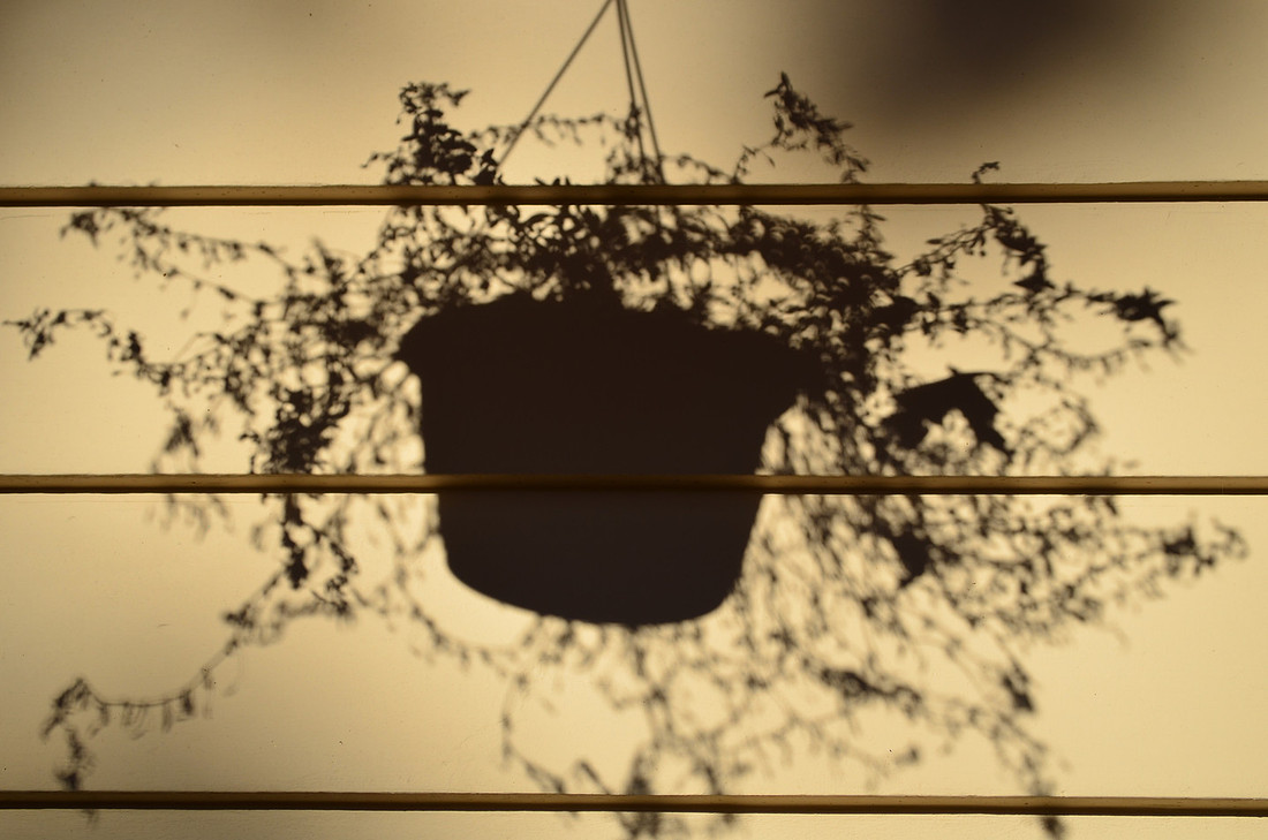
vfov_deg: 16.5
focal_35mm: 82
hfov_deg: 24.7
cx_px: 634
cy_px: 420
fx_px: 2900
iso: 100
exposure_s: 1/640
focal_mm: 55
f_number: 5.6
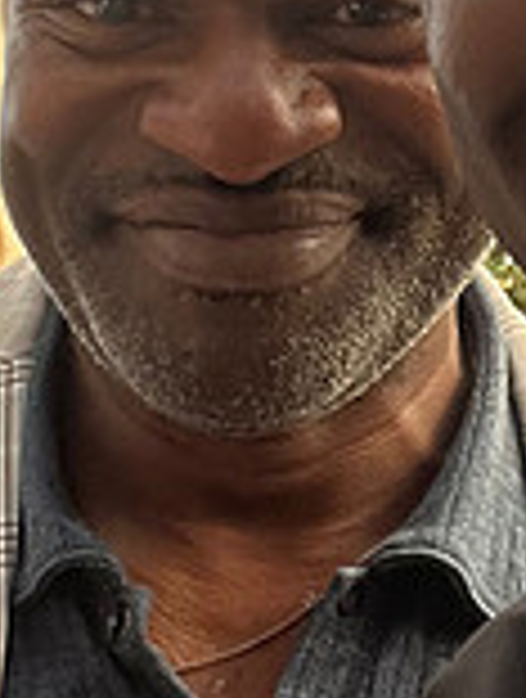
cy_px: 95
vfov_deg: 17.3
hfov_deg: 13.2
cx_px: 452
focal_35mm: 112
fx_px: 2260
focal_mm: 2.71
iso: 200
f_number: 2.2
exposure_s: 1/60
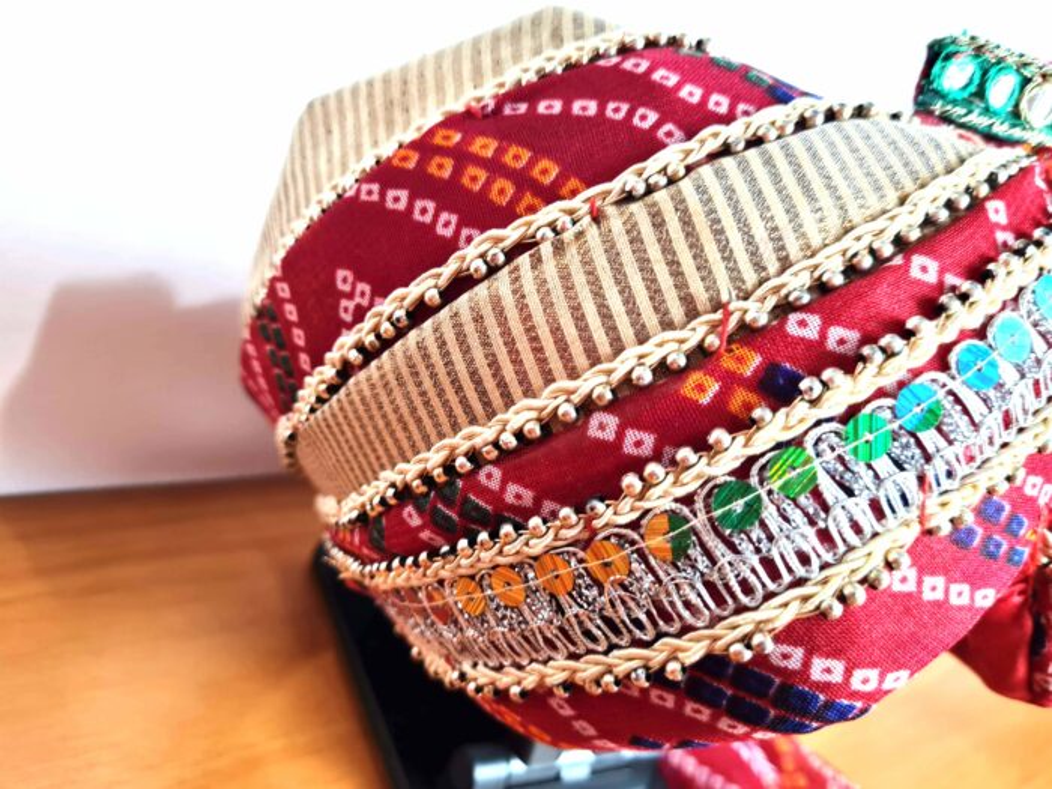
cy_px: 394
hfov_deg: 67.3
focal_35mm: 26
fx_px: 790
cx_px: 526
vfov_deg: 53.1
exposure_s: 1/60
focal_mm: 5.4
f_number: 1.8
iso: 200
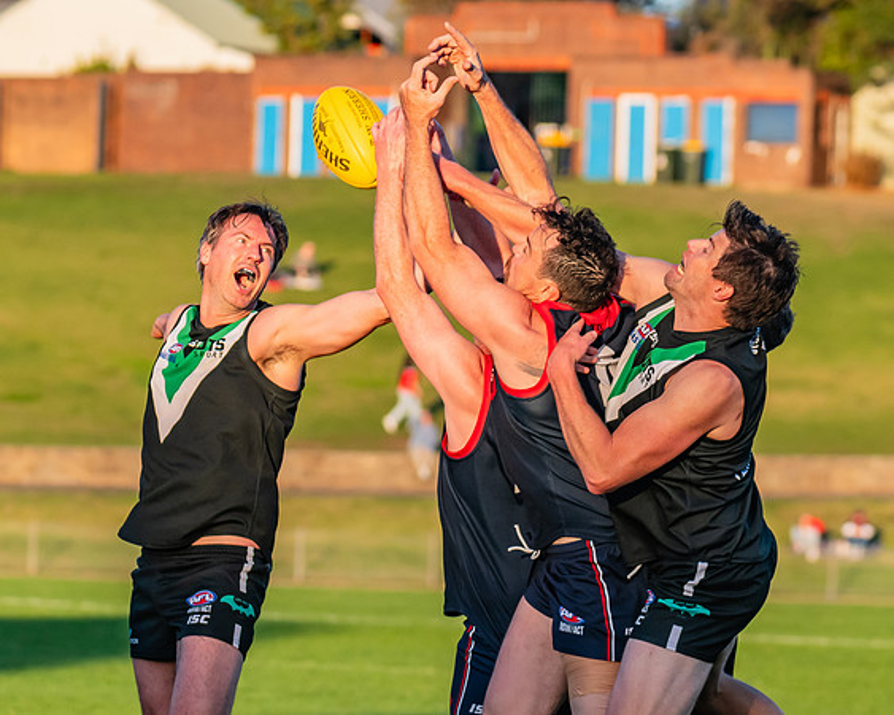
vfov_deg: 5.0
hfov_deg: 6.3
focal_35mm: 308
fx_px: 8134
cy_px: 245
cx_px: 461
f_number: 6.3
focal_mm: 170
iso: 800
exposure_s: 1/1600
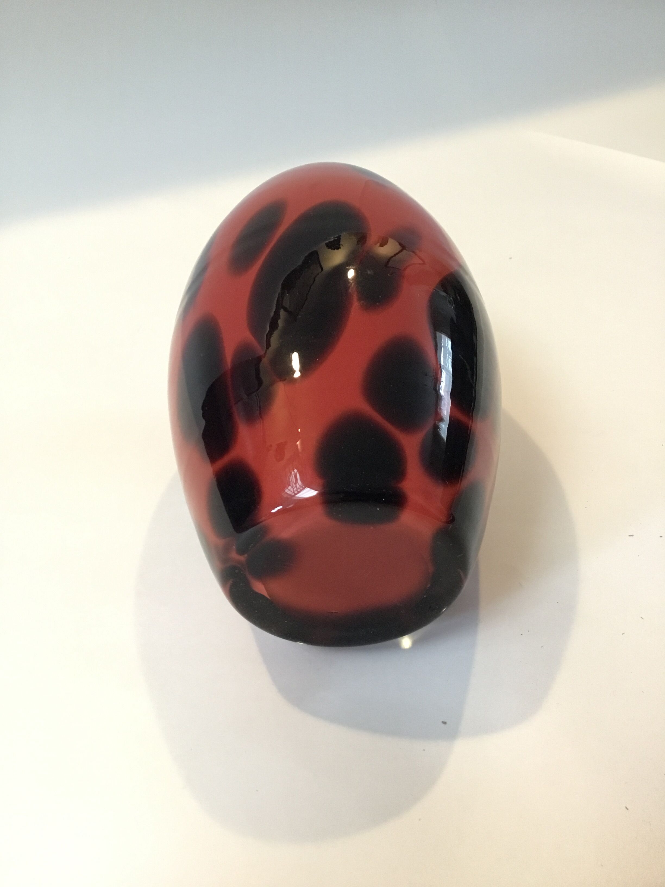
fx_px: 794
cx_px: 332
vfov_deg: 58.4
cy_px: 444
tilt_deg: -35.1
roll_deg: +0.6
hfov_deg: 45.4
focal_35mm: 31
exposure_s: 1/20
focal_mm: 3.3
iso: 200
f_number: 2.4
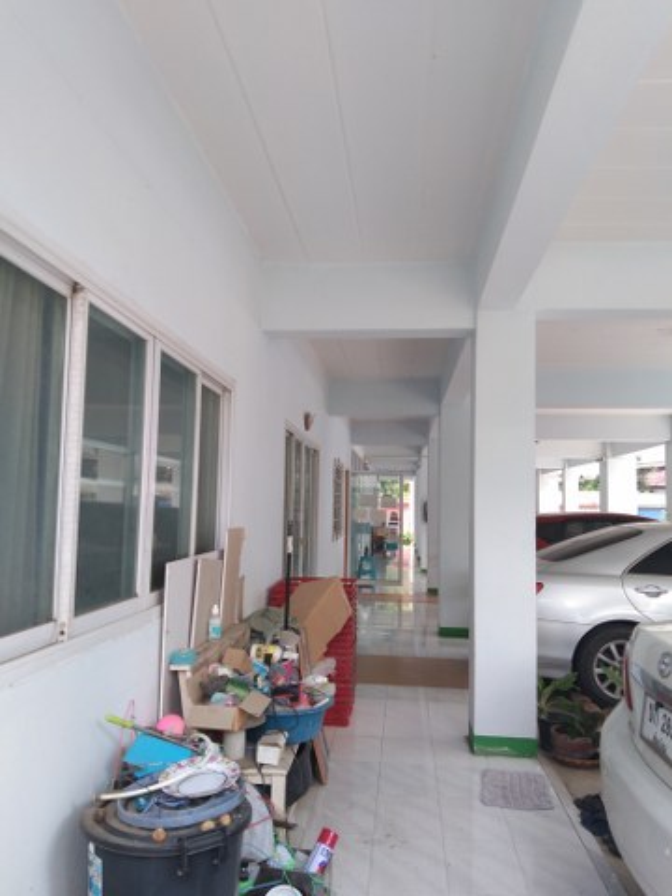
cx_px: 336
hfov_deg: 46.8
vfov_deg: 60.0
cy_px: 448
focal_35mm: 30
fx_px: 777
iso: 128
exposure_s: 1/100
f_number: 2.2
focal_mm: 3.65
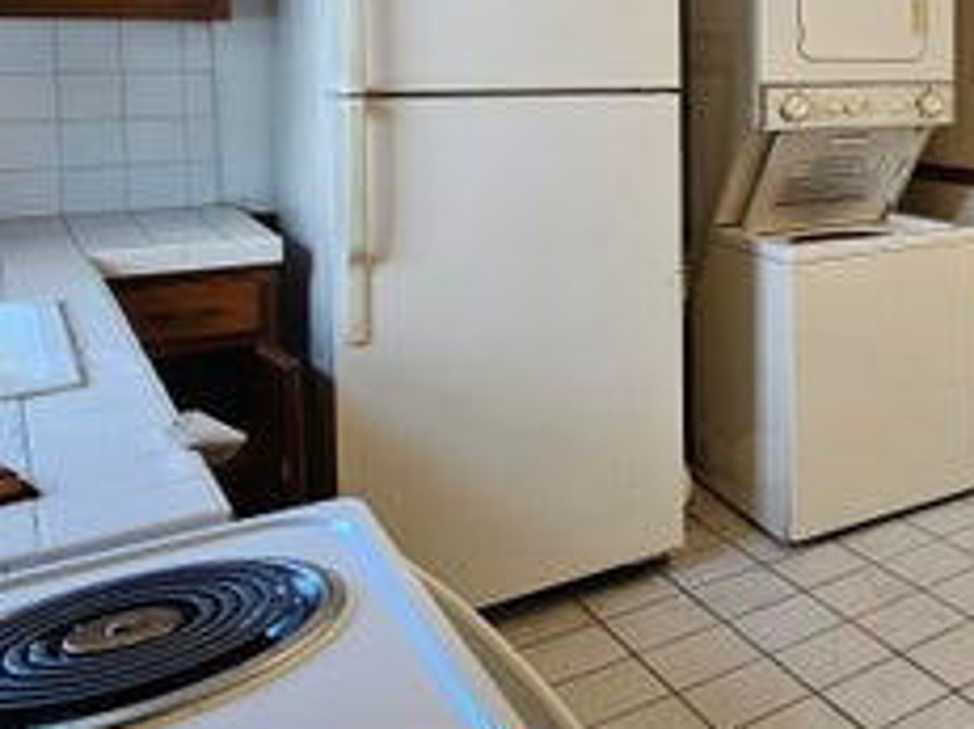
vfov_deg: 37.8
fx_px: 1012
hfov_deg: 38.9
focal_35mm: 36
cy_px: 118
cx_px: 1147
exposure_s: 1/60
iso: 125
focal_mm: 2.2
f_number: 2.2
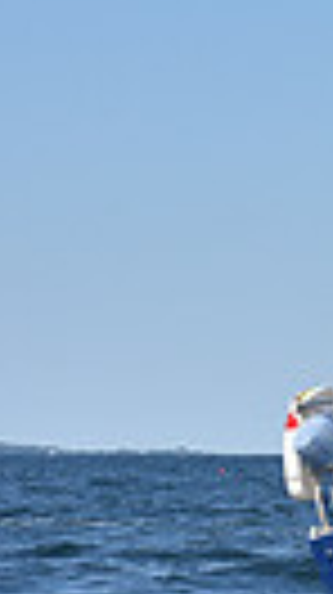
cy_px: 187
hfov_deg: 3.6
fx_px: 5068
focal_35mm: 322
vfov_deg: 6.7
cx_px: 1300
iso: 250
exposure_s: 1/2000
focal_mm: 70
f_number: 6.3
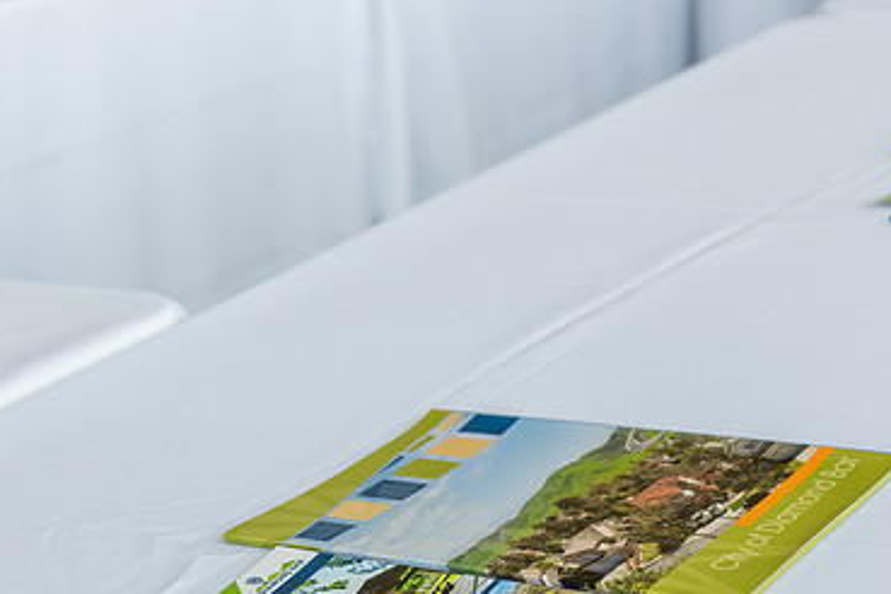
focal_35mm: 110
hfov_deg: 18.6
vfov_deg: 12.4
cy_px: 443
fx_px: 2722
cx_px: 454
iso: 800
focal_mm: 70
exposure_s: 1/250
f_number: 6.3
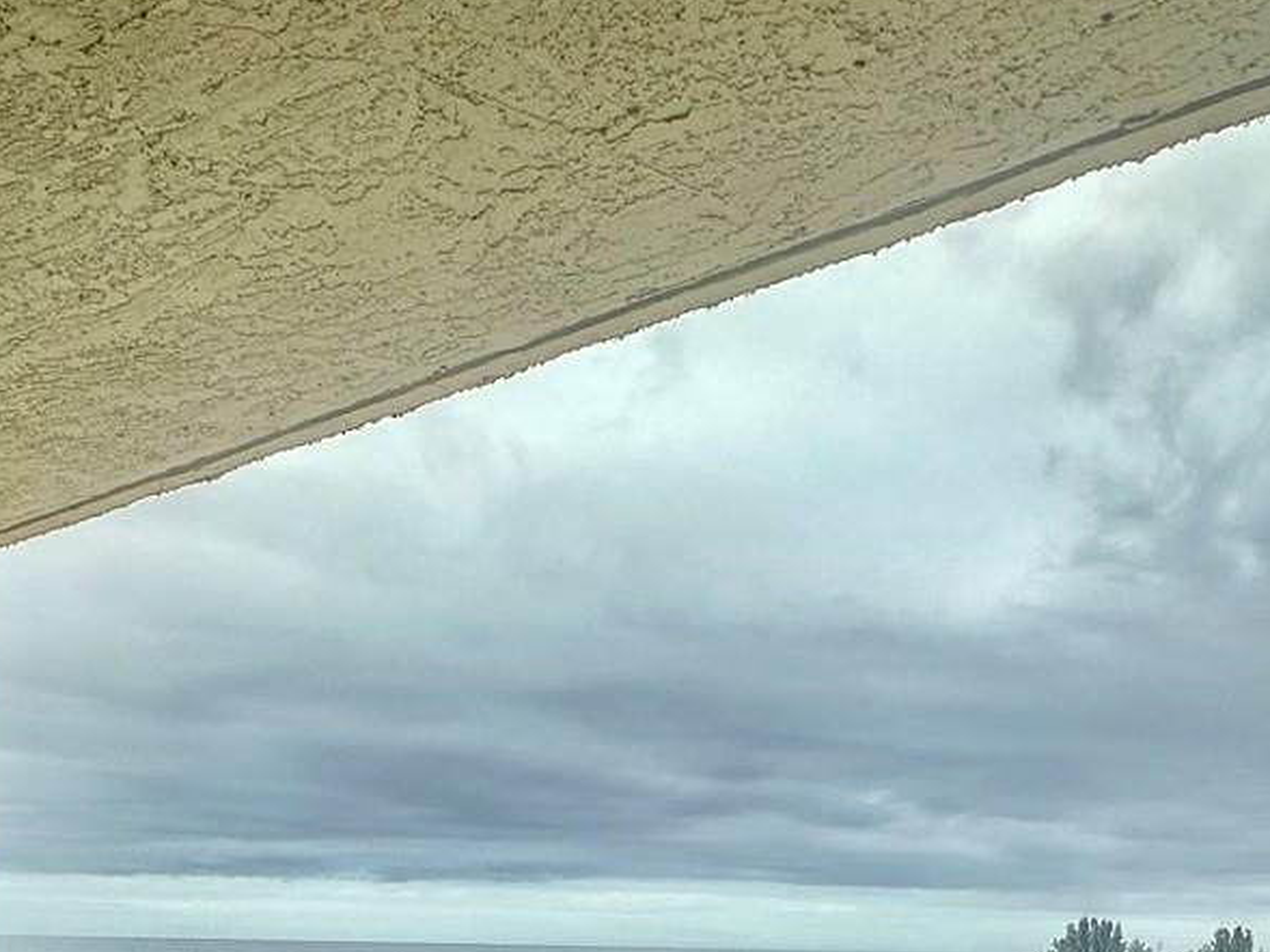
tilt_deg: -9.2
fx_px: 1394
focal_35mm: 38
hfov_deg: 48.9
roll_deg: -0.9
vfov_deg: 31.0
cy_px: 1176
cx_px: 701
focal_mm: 2.22
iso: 40
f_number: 2.2
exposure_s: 1/1014
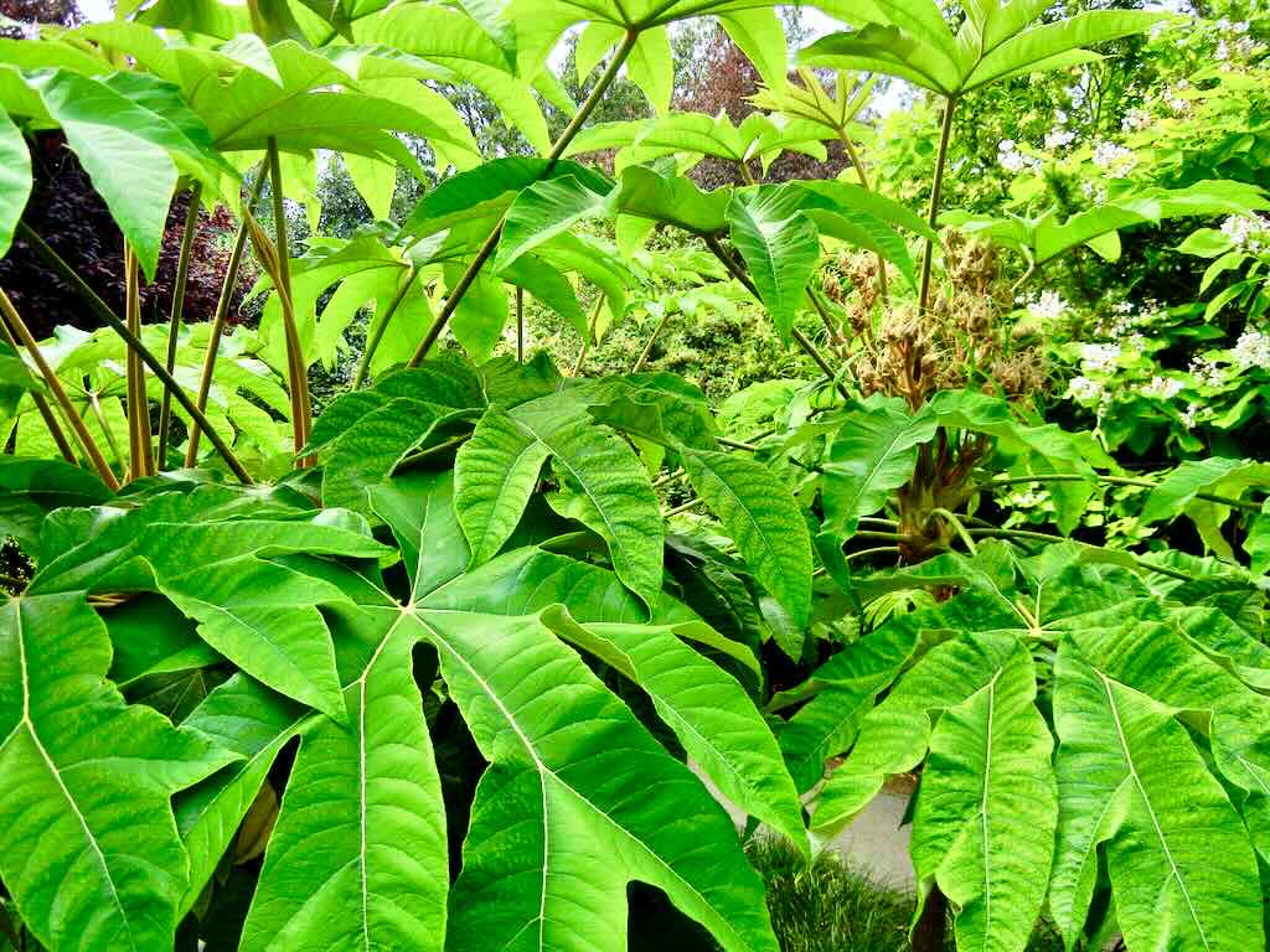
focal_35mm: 30
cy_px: 476
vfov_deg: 46.8
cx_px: 635
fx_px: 1101
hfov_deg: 60.0
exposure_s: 1/408
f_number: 3.5
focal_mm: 5.4
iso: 160
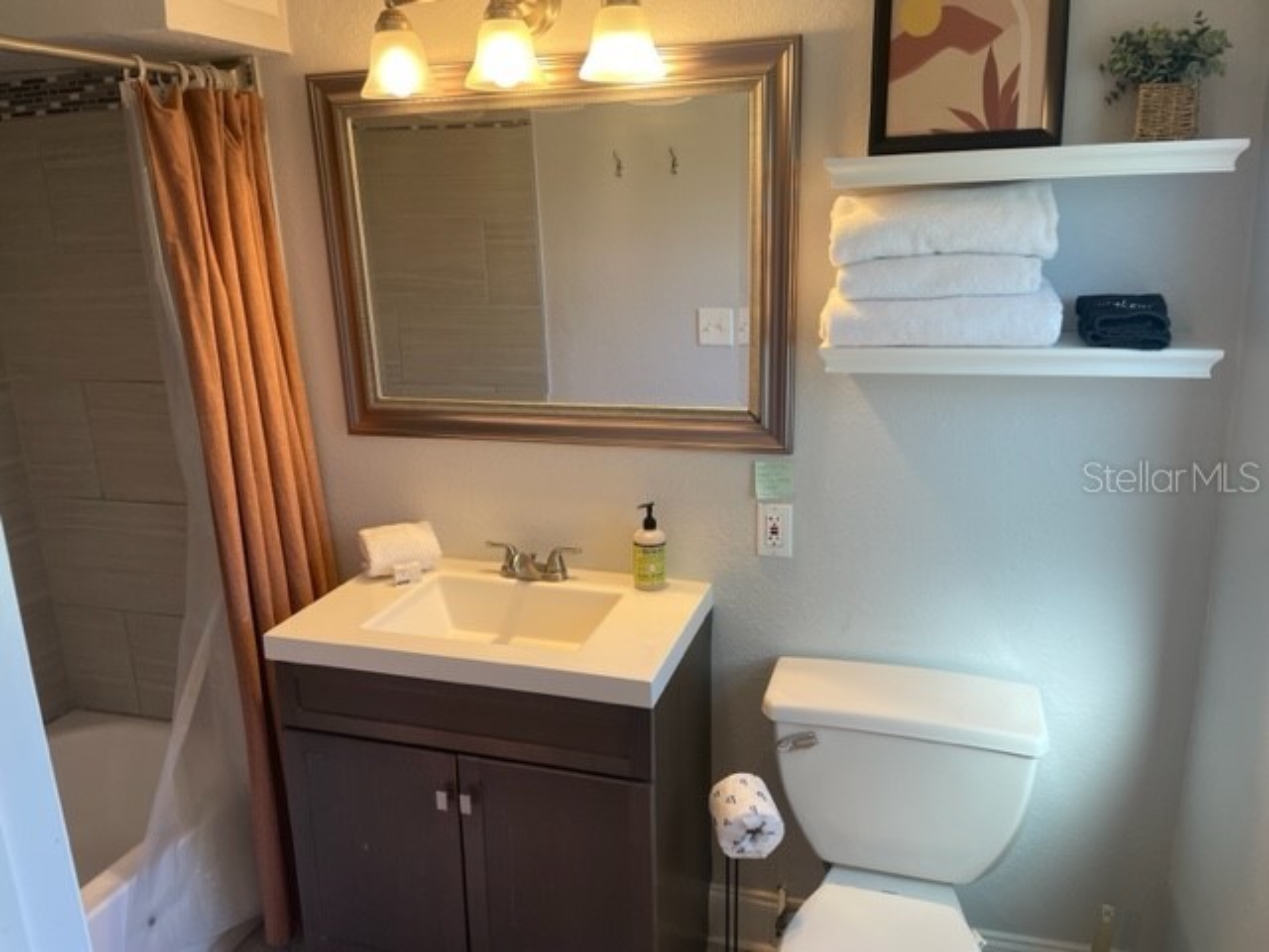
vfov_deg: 53.1
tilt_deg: -14.4
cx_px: 634
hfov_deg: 67.3
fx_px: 953
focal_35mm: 26
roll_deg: +2.3
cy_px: 476
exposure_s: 1/60
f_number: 1.6
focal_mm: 4.2
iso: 64
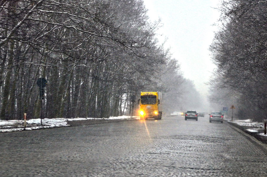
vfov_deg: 9.8
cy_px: 74
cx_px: 136
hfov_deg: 14.8
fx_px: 1029
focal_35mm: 139
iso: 200
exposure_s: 1/100
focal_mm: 48
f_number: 5.3
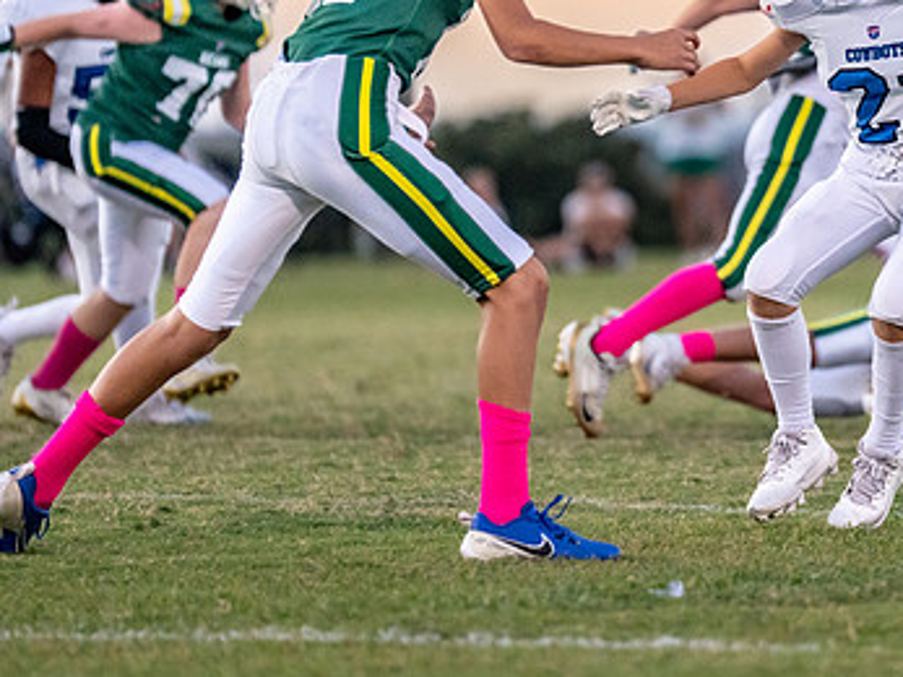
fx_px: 12152
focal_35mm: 466
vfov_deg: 3.2
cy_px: 182
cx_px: 722
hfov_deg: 4.3
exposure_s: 1/1600
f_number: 2.8
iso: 2500
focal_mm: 200
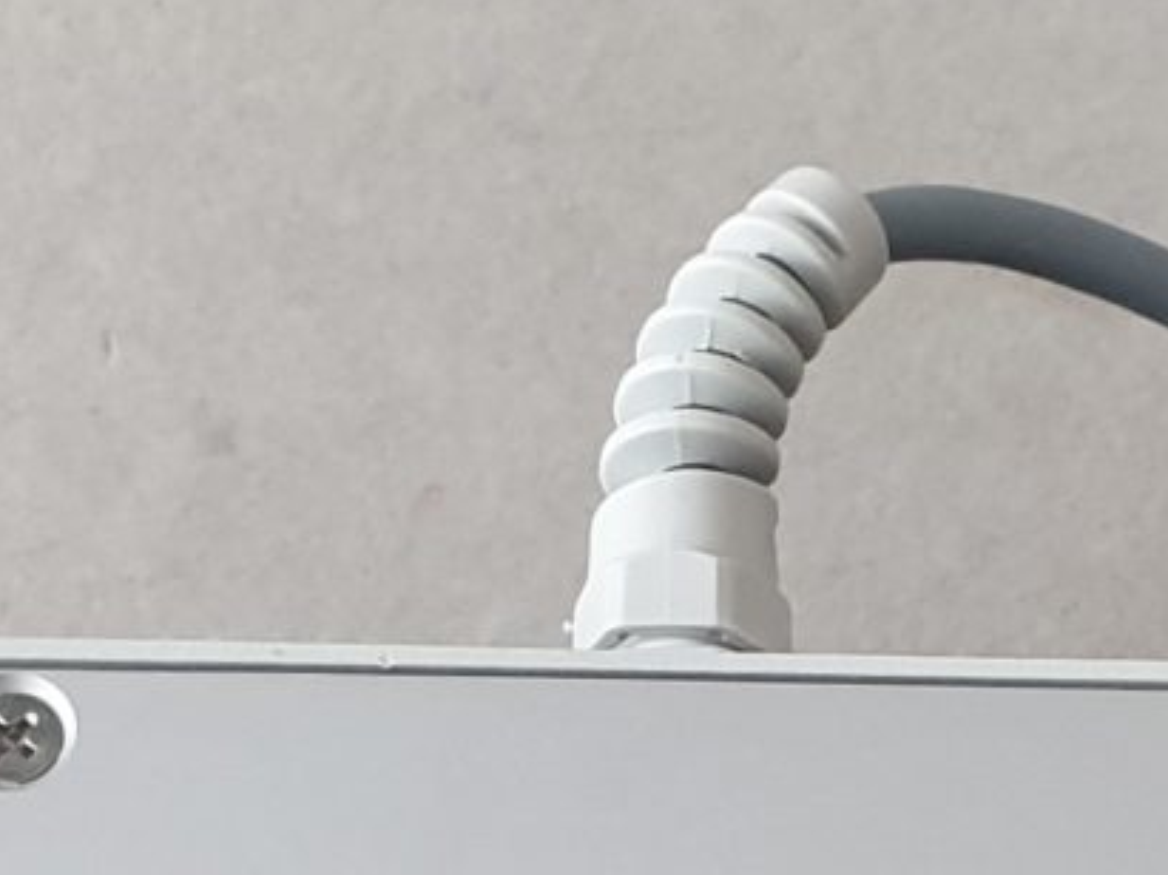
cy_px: 2239
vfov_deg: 8.3
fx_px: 5465
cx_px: 1128
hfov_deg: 12.1
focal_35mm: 162
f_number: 2.4
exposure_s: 1/50
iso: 250
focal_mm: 4.3
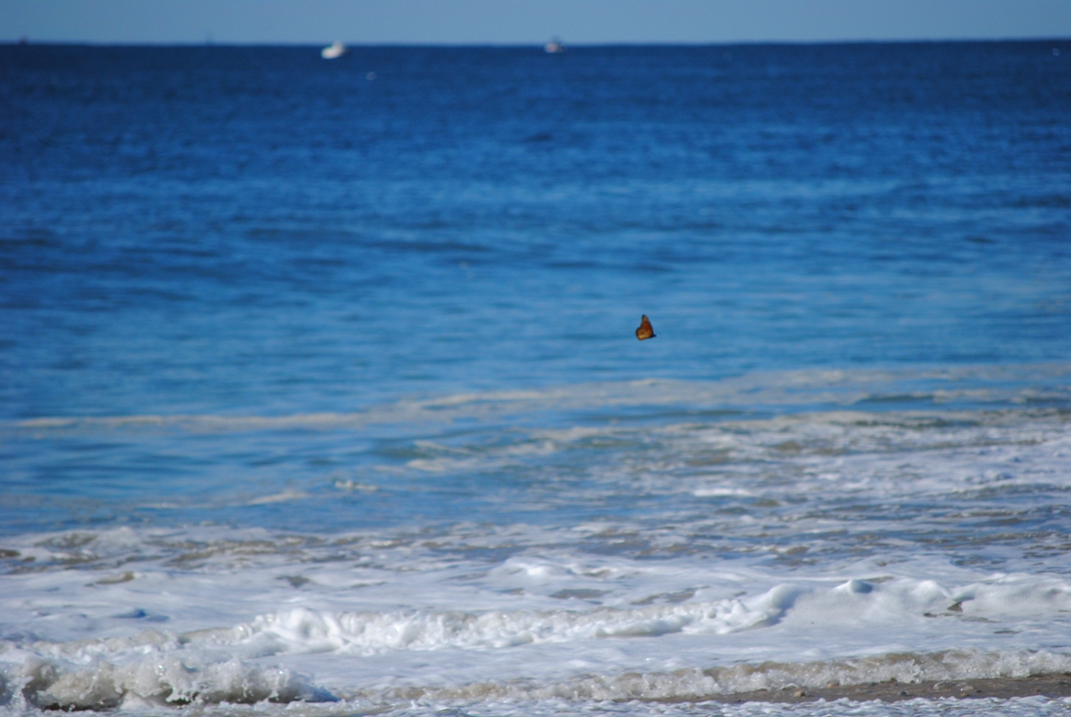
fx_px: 8936
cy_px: 358
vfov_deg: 4.6
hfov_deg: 6.9
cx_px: 536
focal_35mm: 300
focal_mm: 200
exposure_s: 1/1600
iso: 200
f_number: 5.6
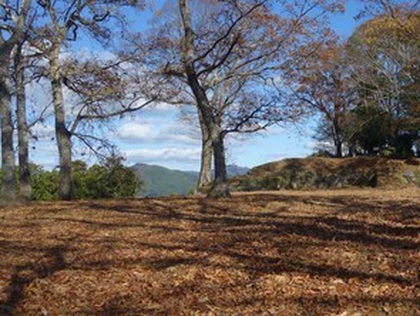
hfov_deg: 45.0
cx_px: 282
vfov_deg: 35.1
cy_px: 135
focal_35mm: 41
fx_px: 498
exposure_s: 1/500
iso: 125
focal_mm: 10.4
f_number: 5.6
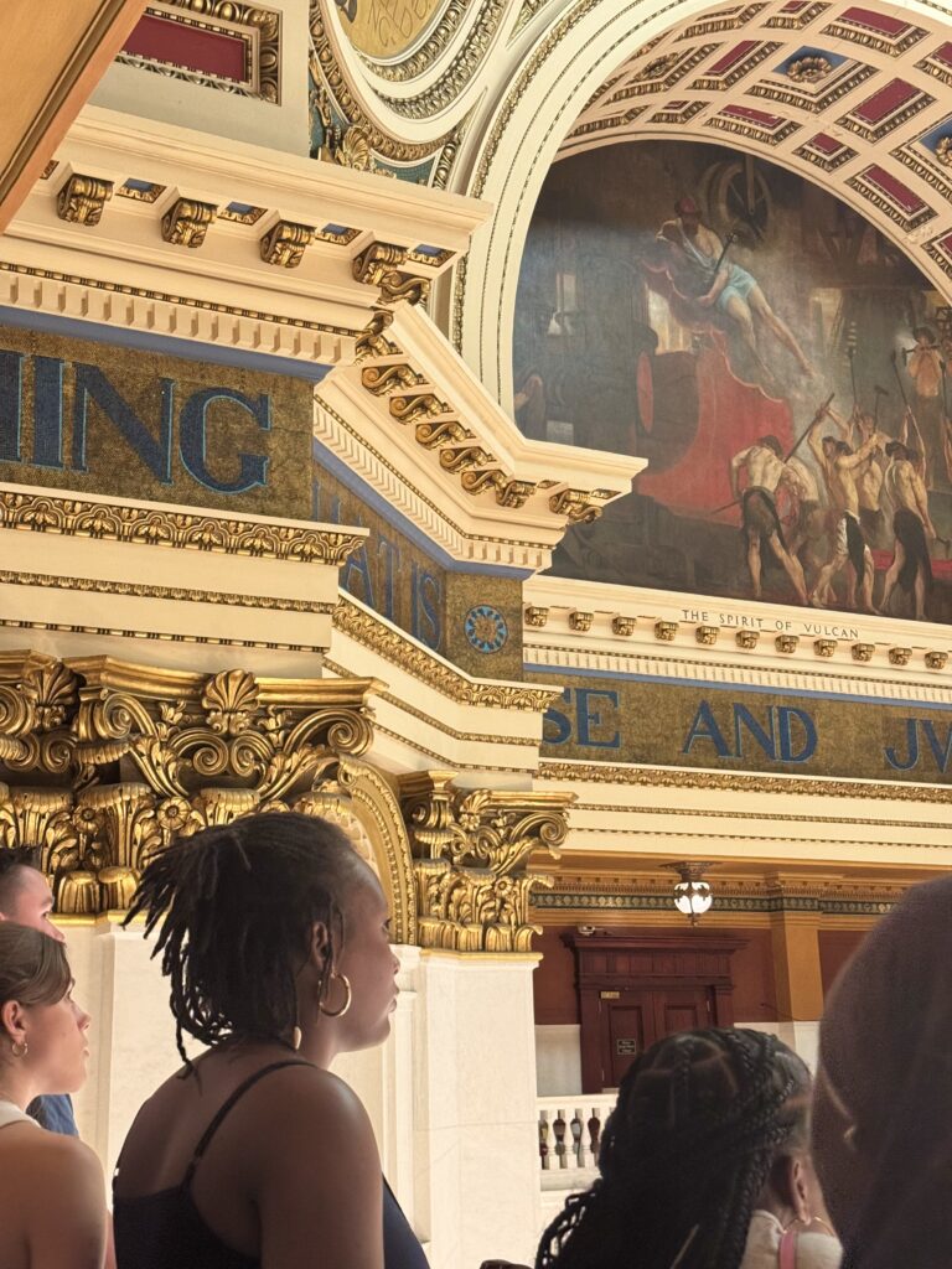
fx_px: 1760
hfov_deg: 30.3
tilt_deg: +14.4
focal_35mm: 48
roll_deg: +2.3
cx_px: 476
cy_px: 634
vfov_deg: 39.7
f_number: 1.78
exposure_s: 1/40
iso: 320
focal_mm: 6.76
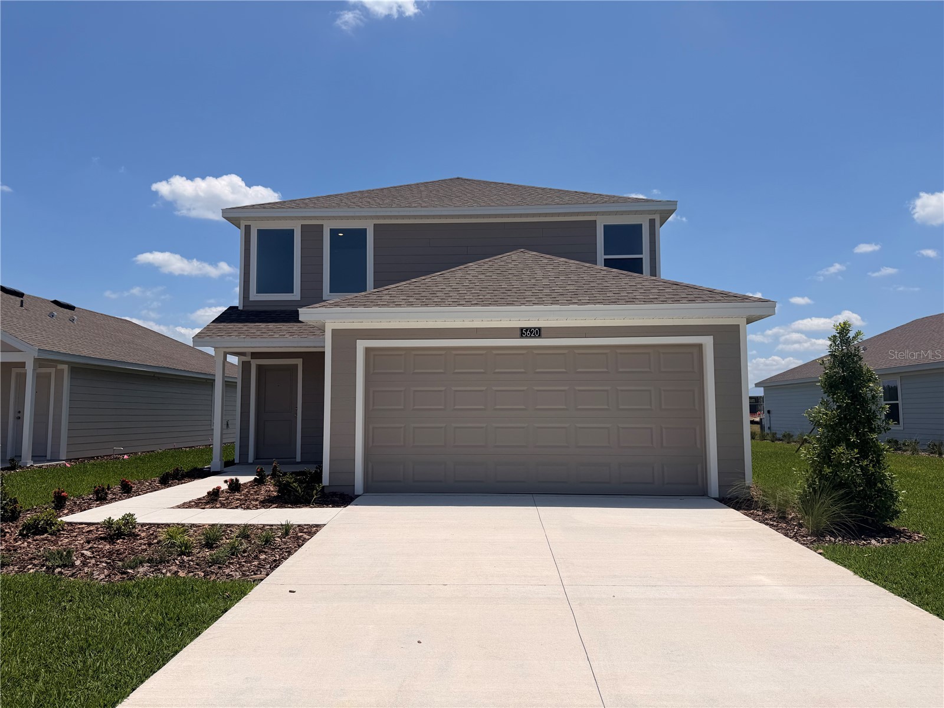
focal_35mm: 24
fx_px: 654
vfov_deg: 56.8
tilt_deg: +5.4
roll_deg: +0.5
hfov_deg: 71.6
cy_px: 354
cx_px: 472
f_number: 1.78
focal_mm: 6.76
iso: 80
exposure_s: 1/9091
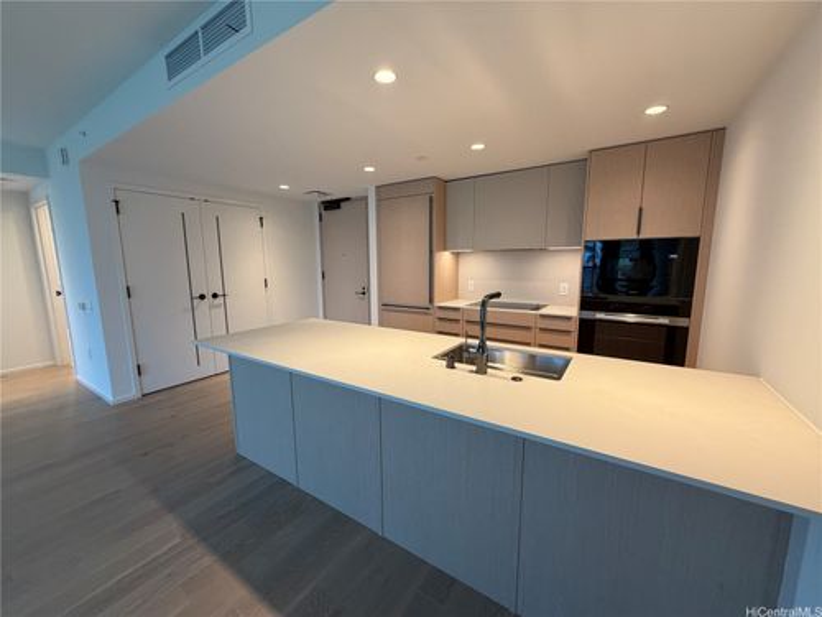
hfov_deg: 102.1
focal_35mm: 14
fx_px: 332
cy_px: 308
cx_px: 411
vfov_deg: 85.7
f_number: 2.2
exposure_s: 1/120
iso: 250
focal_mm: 2.22
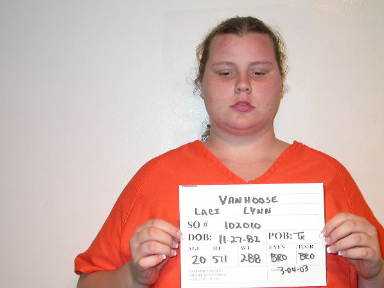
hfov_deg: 31.7
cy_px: 153
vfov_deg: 24.0
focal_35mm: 61
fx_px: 677
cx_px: 204
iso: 100
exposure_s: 1/60.3
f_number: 3
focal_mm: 11.8
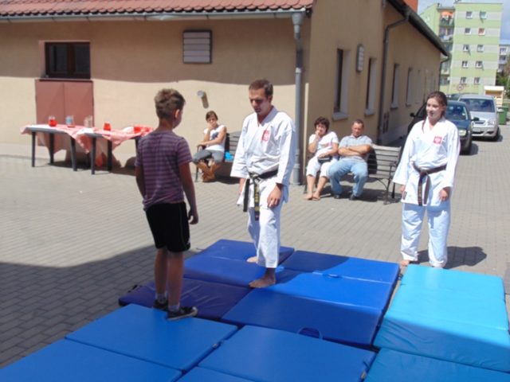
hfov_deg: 47.9
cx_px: 255
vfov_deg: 36.8
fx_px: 575
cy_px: 191
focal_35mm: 39
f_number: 8.5
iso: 80
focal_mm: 6.9
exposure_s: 1/200
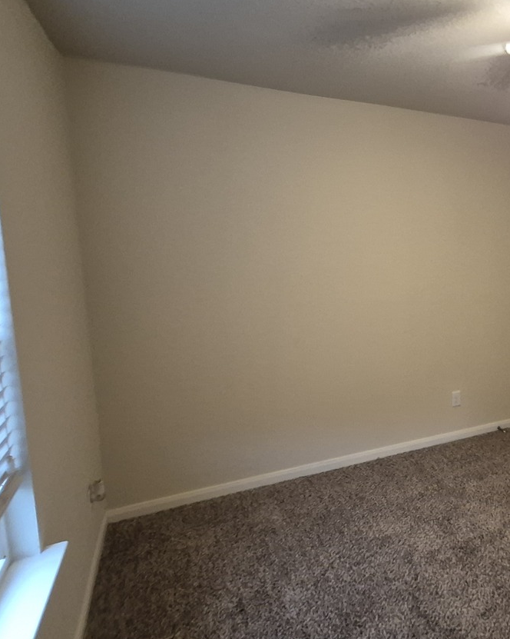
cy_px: 288
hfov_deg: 58.5
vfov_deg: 74.9
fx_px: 415
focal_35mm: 22
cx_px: 404
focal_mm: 1.74
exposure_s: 1/60
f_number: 2.2
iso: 500
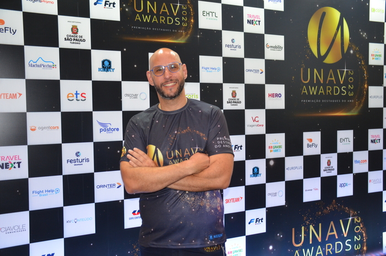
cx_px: 193
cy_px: 128
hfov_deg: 49.6
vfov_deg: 34.1
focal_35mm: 39
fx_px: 417
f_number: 3.8
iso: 640
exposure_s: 1/60
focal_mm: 26
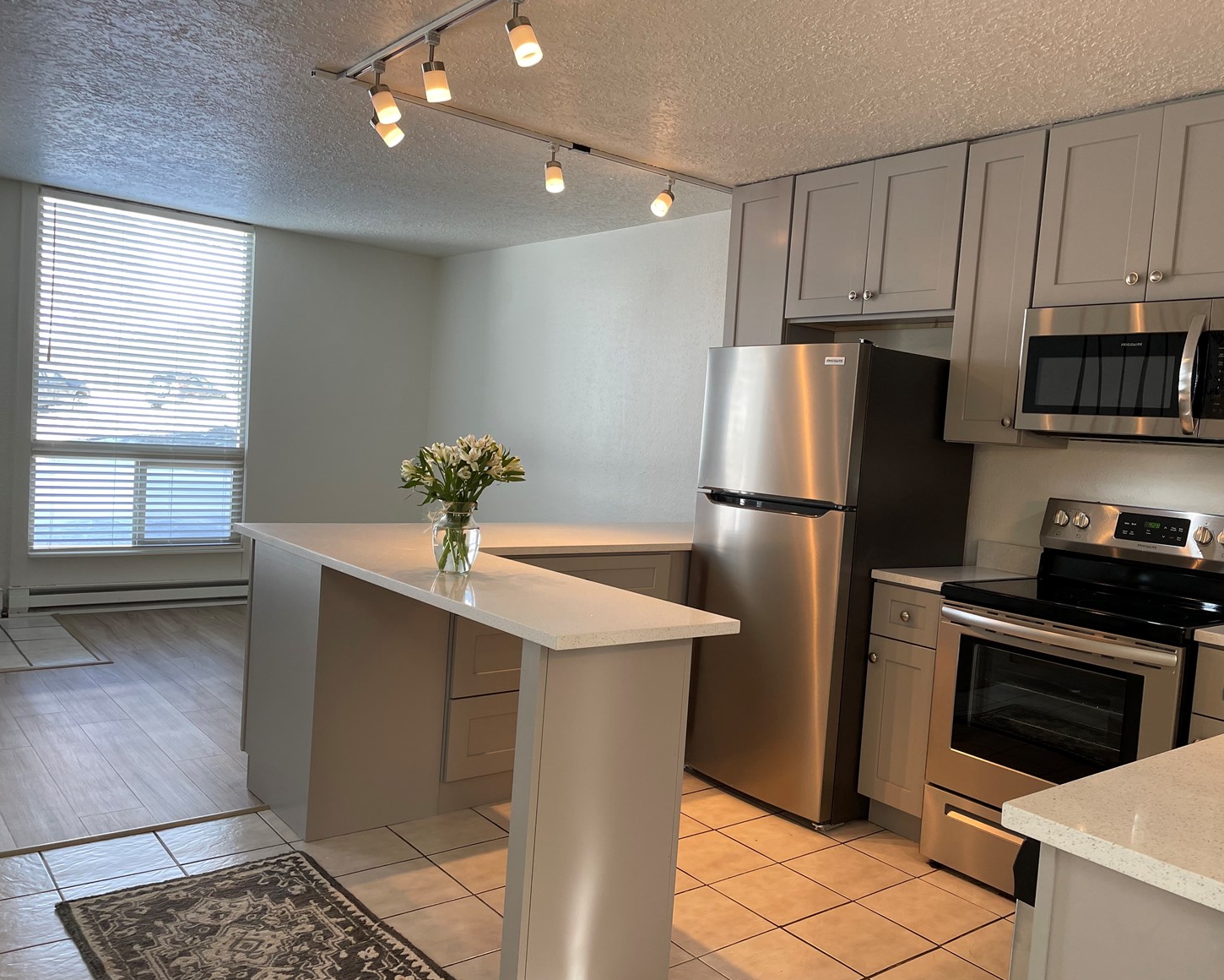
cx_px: 672
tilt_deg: -4.1
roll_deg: -4.0
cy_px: 497
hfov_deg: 62.1
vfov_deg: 51.5
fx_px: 1014
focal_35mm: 28
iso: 100
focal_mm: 4.2
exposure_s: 1/120
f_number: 1.6
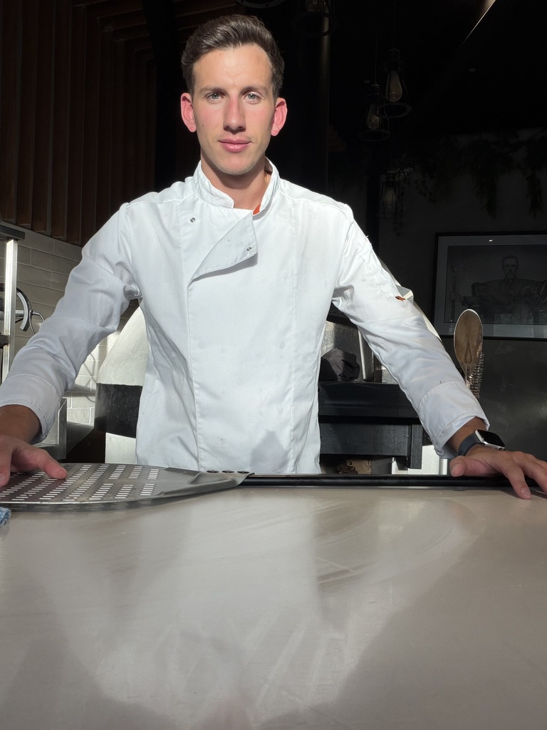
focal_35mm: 30
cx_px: 274
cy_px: 365
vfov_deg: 60.0
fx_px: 632
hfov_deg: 46.8
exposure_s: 1/100
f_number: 1.9
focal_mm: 2.71
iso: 32
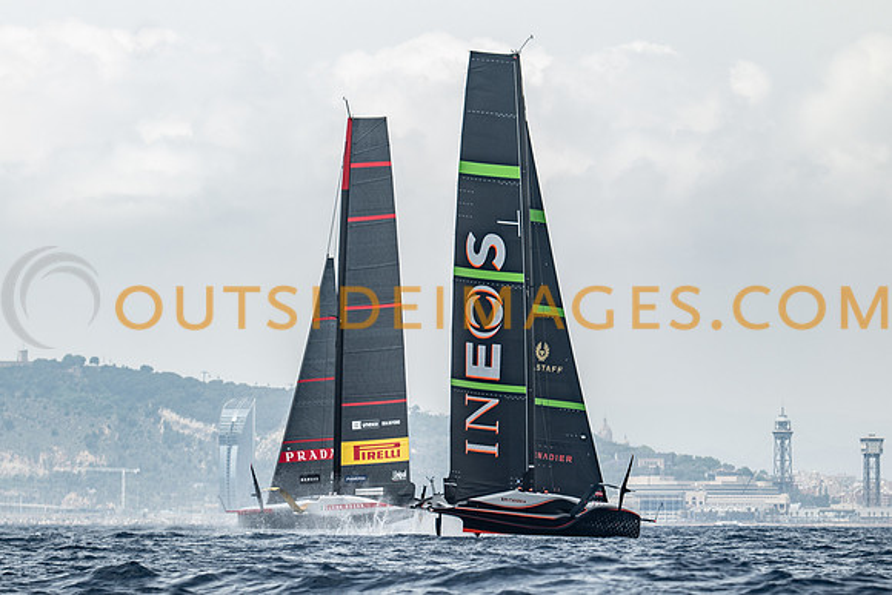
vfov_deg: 5.2
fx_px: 6575
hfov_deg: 7.8
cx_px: 531
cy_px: 324
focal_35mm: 265
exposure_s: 1/1250
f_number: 4
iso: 100
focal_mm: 200
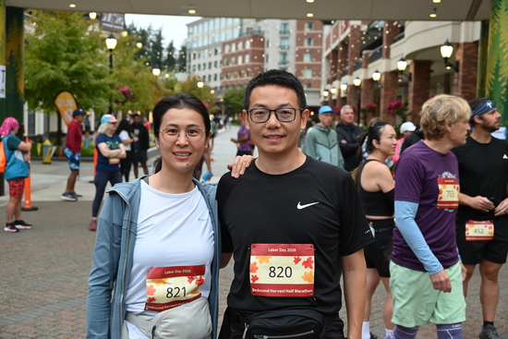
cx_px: 254
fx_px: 677
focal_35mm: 48
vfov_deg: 28.1
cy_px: 170
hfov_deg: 41.1
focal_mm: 48
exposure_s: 1/125
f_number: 5.6
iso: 560
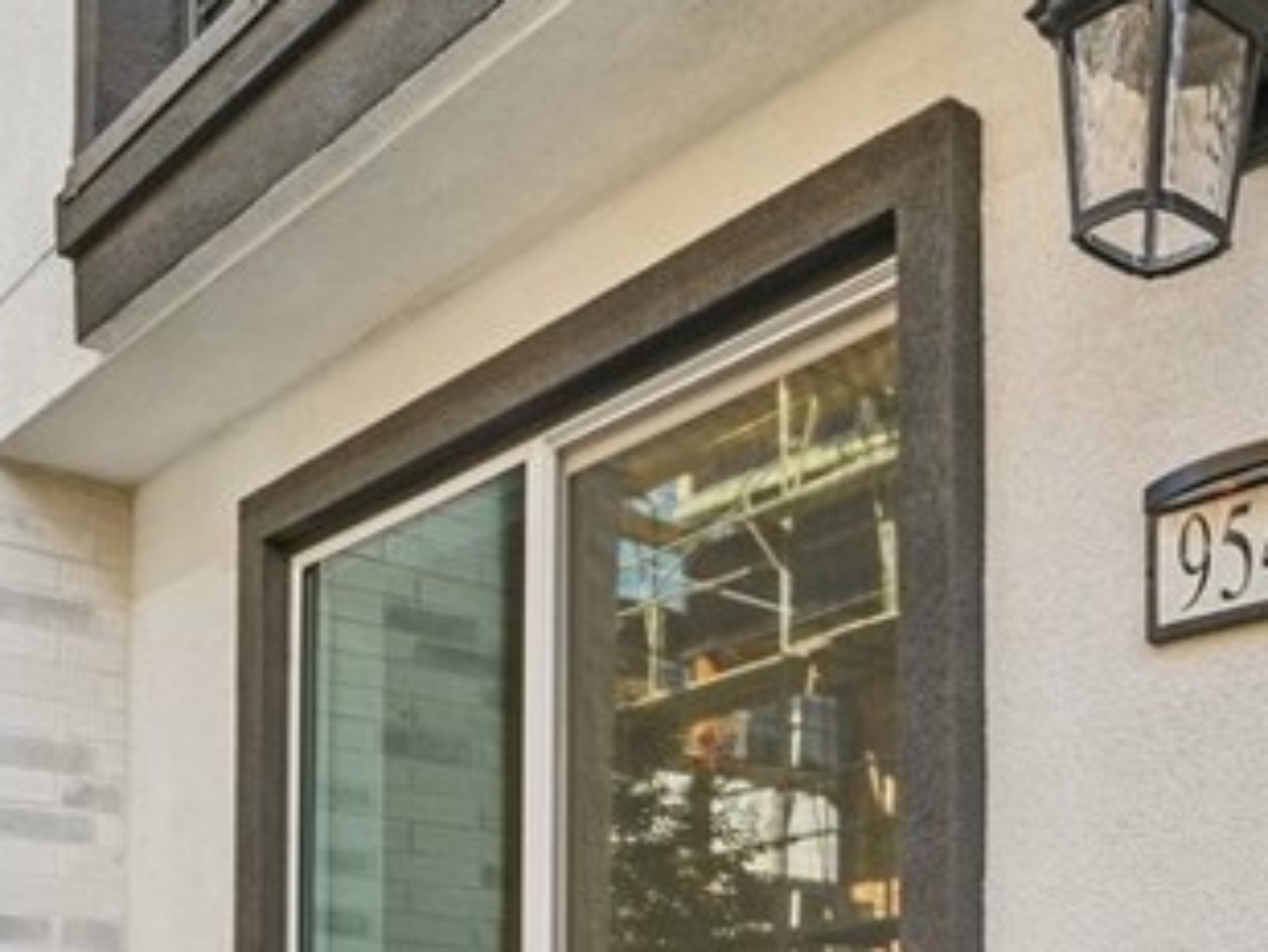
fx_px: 1869
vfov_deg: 25.7
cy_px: 1128
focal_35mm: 51
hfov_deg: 35.3
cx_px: 1137
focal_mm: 16
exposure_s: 1/30
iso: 100
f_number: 8
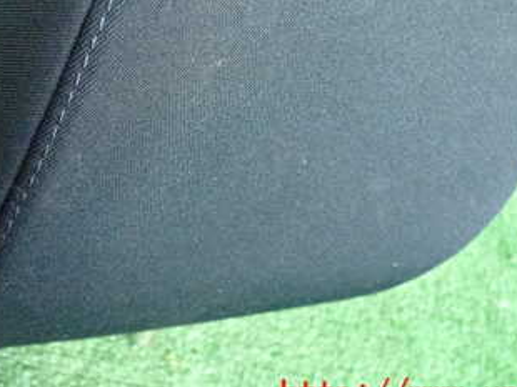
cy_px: 42
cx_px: 157
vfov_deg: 23.0
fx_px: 925
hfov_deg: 30.9
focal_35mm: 62
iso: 2500
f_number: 2.4
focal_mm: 5.79
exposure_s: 1/125
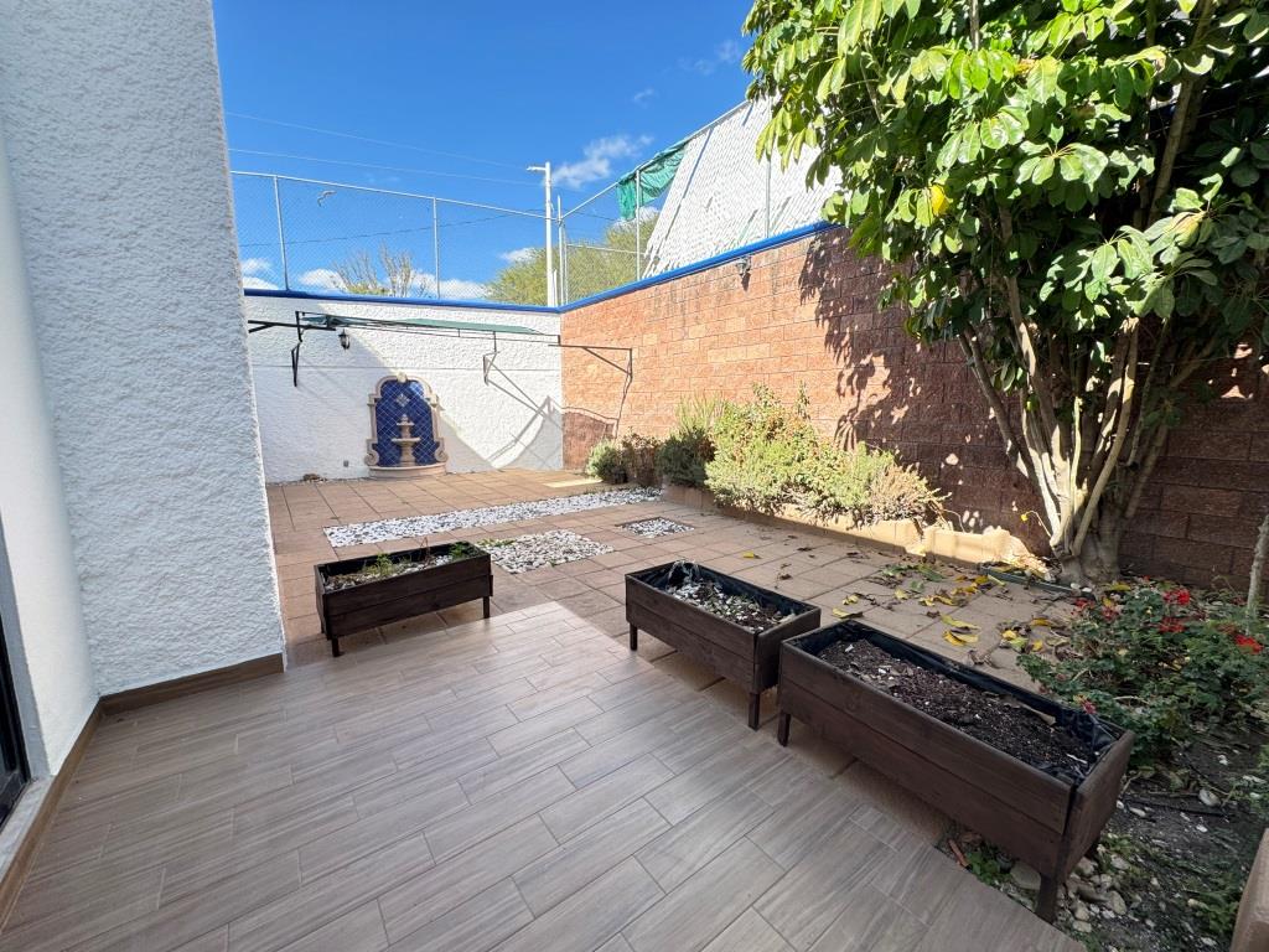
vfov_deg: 85.7
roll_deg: +1.3
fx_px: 513
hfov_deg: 102.1
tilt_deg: -7.6
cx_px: 634
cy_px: 476
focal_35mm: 14
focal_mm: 2.22
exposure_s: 1/251
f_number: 2.2
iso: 40
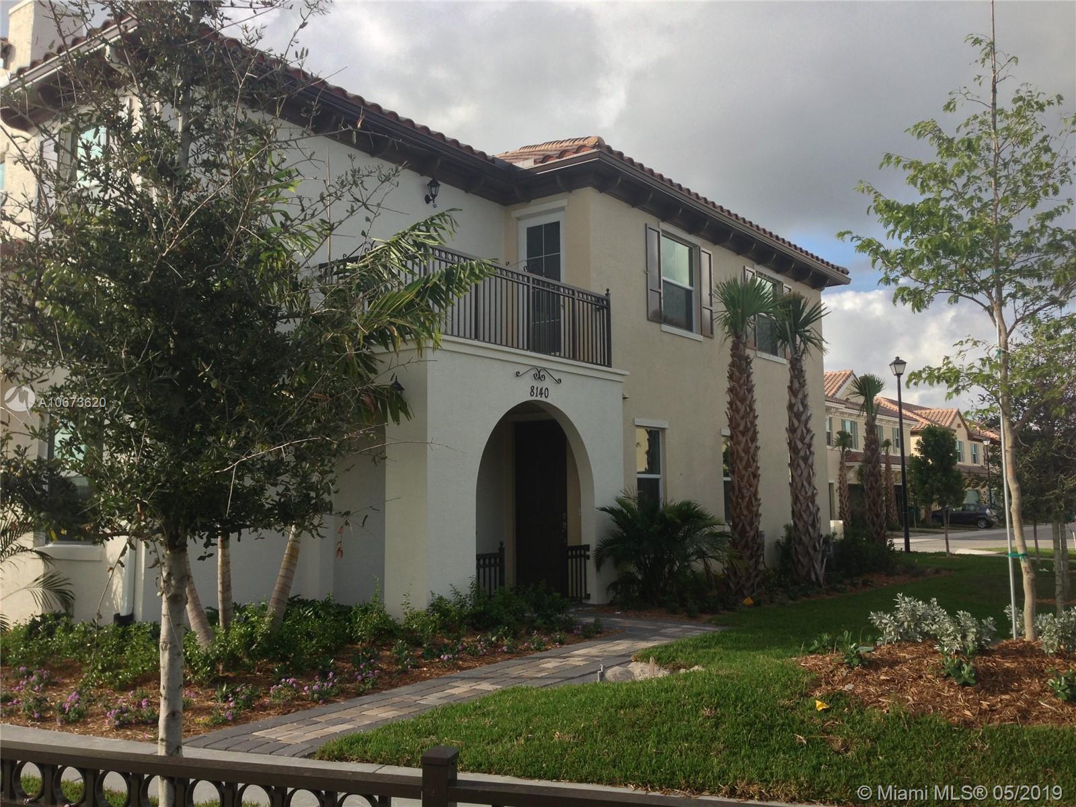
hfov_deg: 55.4
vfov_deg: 42.9
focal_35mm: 33
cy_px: 404
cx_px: 538
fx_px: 1026
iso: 50
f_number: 2.4
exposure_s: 1/797
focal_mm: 4.13
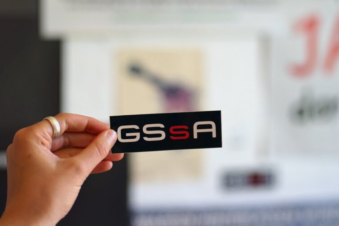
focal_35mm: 116
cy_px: 134
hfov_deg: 17.6
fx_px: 1092
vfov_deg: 11.8
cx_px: 187
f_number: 2.5
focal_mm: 85
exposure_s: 1/100
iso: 200
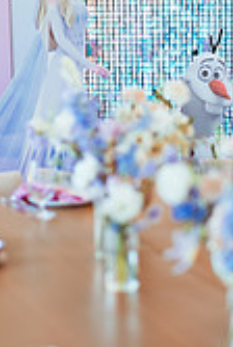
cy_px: 129
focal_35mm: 156
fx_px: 1508
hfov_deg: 8.8
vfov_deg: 13.1
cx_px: 48
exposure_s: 1/640
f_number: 1.4
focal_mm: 58
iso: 640
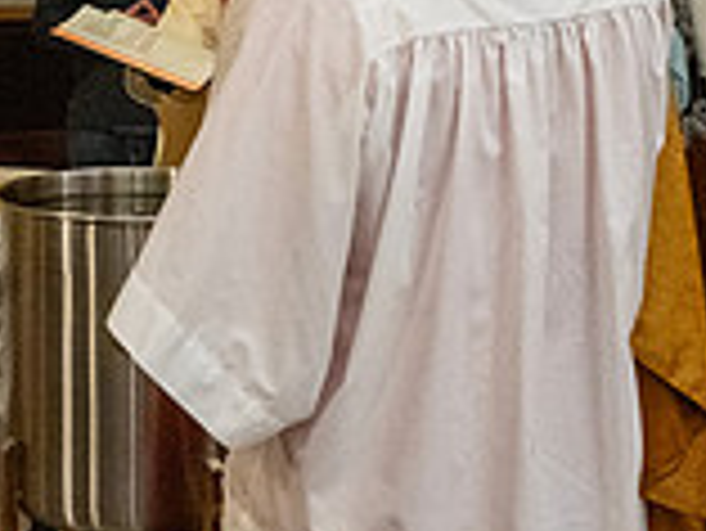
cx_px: 67
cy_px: -79
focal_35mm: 85
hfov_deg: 22.4
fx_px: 1735
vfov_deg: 16.8
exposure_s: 1/60
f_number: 6.3
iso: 5000
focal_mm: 24
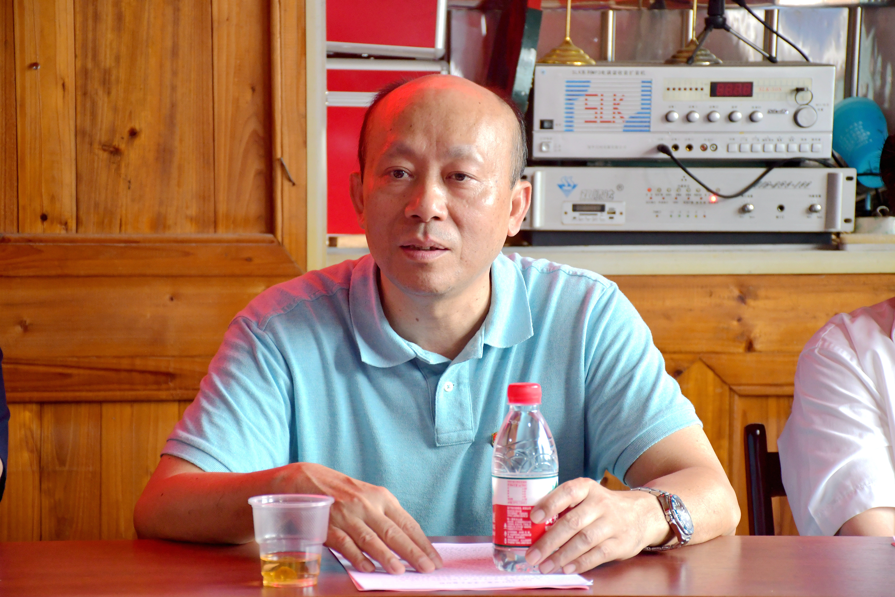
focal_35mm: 127
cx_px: 448
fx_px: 3157
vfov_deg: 10.8
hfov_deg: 16.1
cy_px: 298
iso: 1400
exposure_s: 1/125
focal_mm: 85
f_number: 5.3
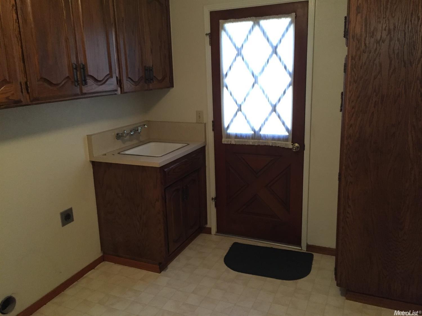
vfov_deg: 48.2
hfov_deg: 61.7
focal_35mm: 29
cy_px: 158
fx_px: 353
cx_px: 211
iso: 250
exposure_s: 1/30
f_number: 2.2
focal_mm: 4.15
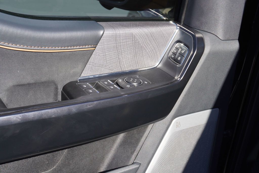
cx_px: 130
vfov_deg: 29.9
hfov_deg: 43.6
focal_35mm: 45
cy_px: 86
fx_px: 324
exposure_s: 1/125
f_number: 6.3
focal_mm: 30
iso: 100
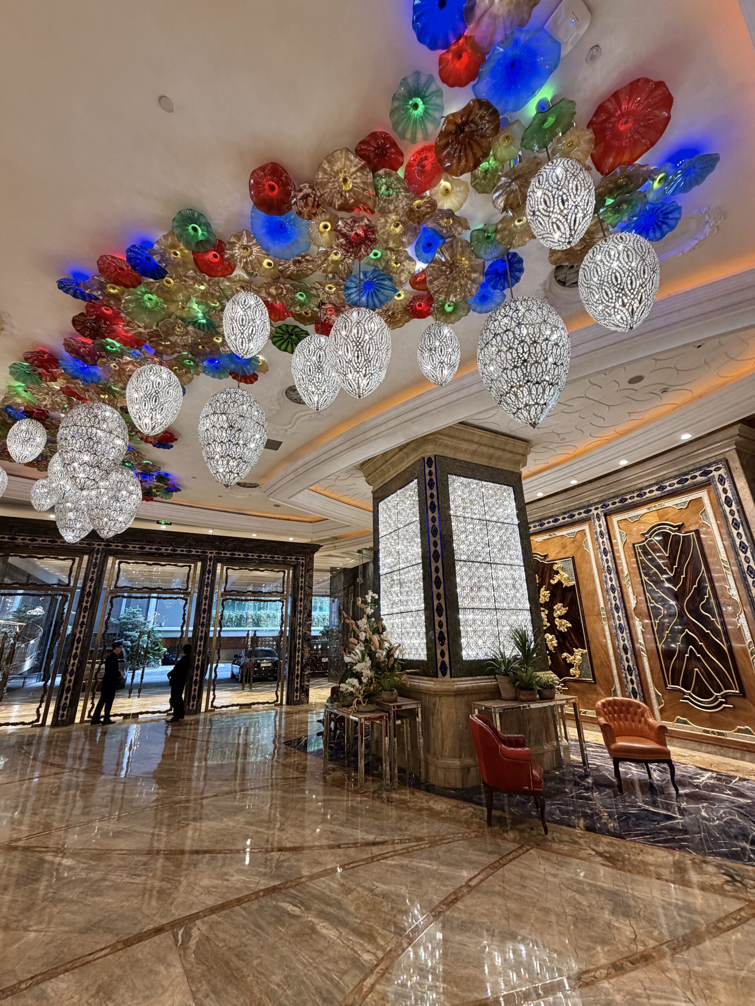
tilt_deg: +19.0
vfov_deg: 102.1
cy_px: 503
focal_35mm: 14
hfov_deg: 85.7
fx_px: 407
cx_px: 378
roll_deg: +0.6
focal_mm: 2.22
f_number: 2.2
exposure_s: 1/50
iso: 250
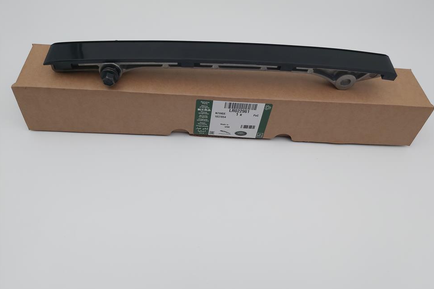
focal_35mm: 28
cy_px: 144
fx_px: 338
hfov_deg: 65.5
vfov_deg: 46.4
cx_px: 223
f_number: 1.7
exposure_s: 1/317
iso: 125
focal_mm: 3.92
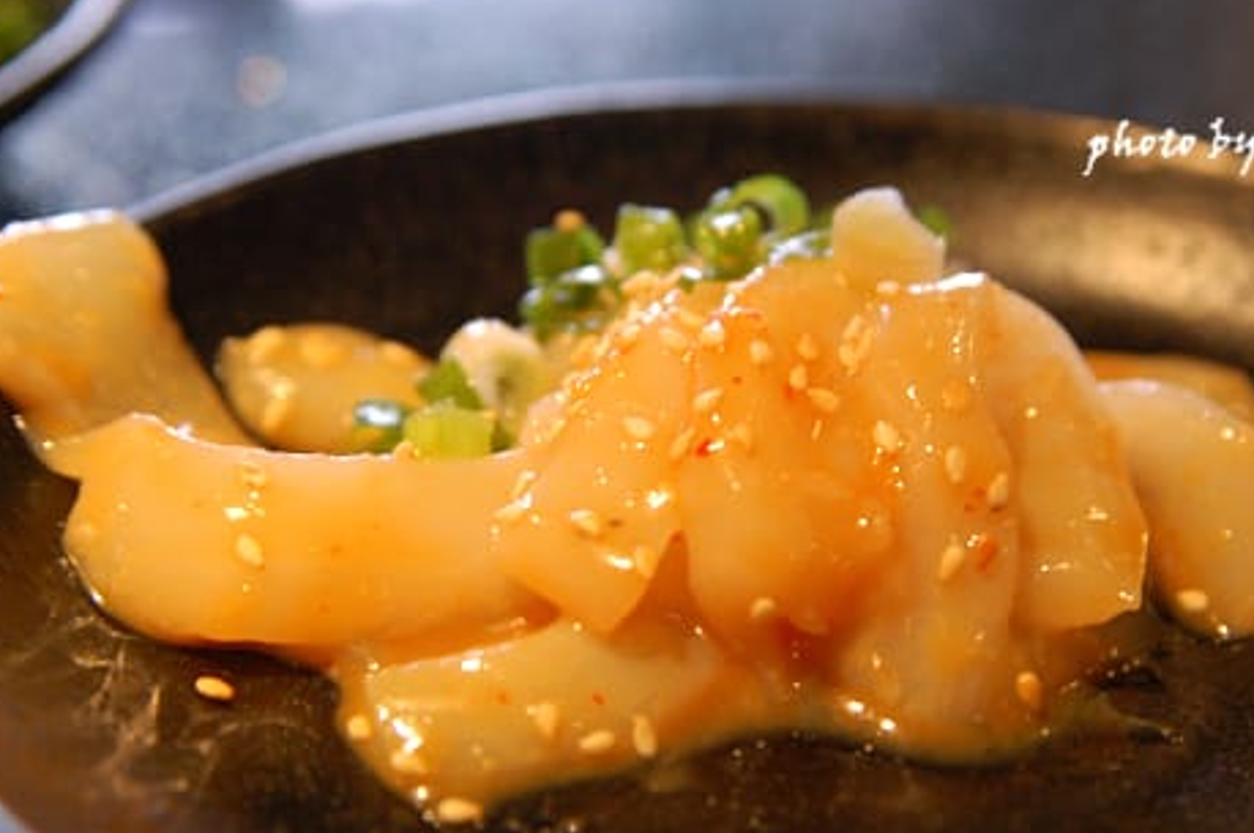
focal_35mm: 101
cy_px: 426
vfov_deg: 13.6
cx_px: 724
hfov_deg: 20.3
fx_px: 3501
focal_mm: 55
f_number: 5
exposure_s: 1/8
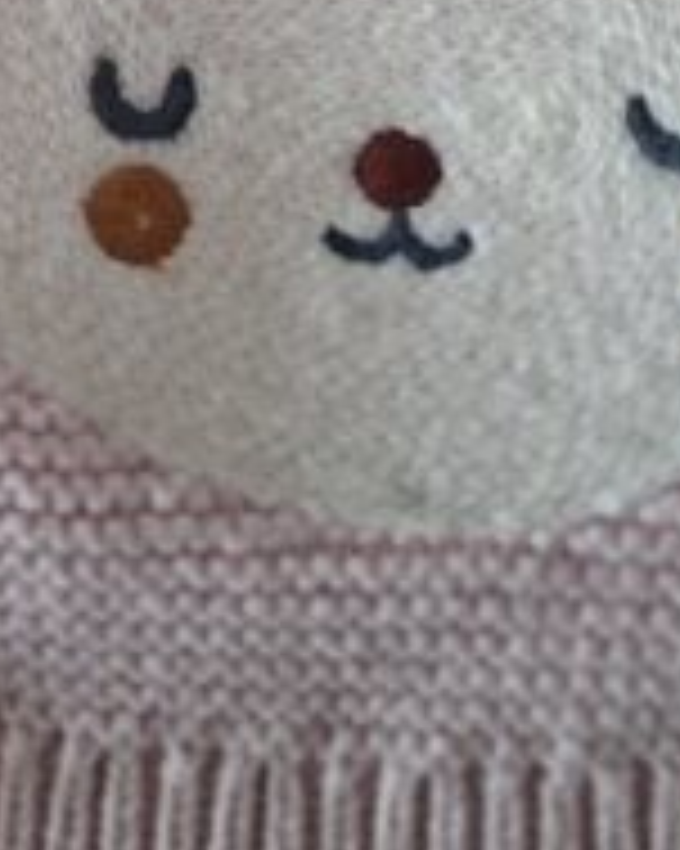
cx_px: 153
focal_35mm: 95
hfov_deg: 16.1
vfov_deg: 17.3
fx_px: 2392
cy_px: -571
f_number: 1.8
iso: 250
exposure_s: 1/50
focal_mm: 5.54
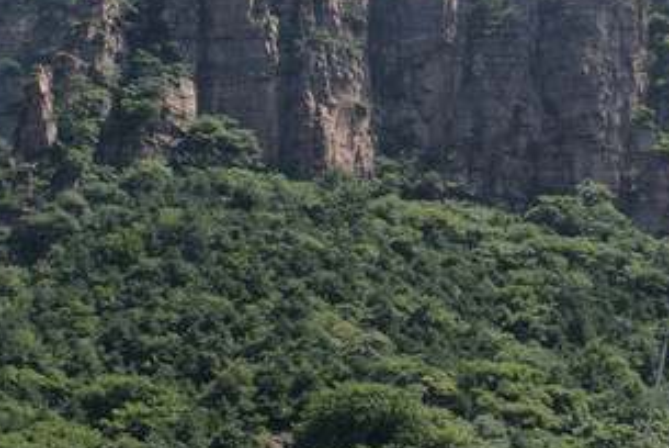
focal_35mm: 96
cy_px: 60
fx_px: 1786
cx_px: 397
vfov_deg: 14.2
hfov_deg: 21.2
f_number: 10
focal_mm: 30
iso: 100
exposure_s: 1/100
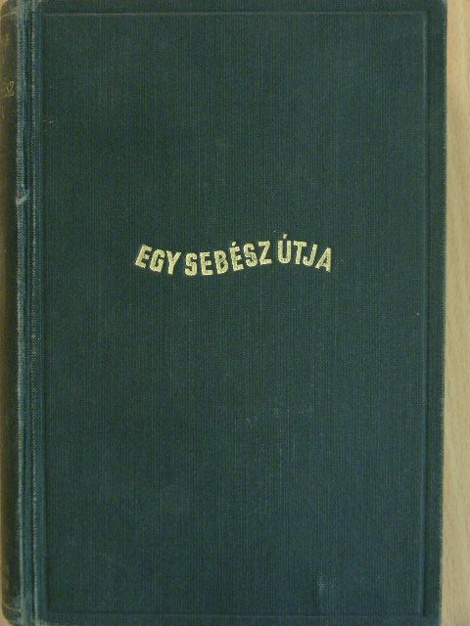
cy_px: 313
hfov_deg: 17.0
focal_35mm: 87
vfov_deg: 22.5
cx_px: 235
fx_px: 1575
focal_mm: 14.6
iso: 268
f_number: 3.5
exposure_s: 1/15
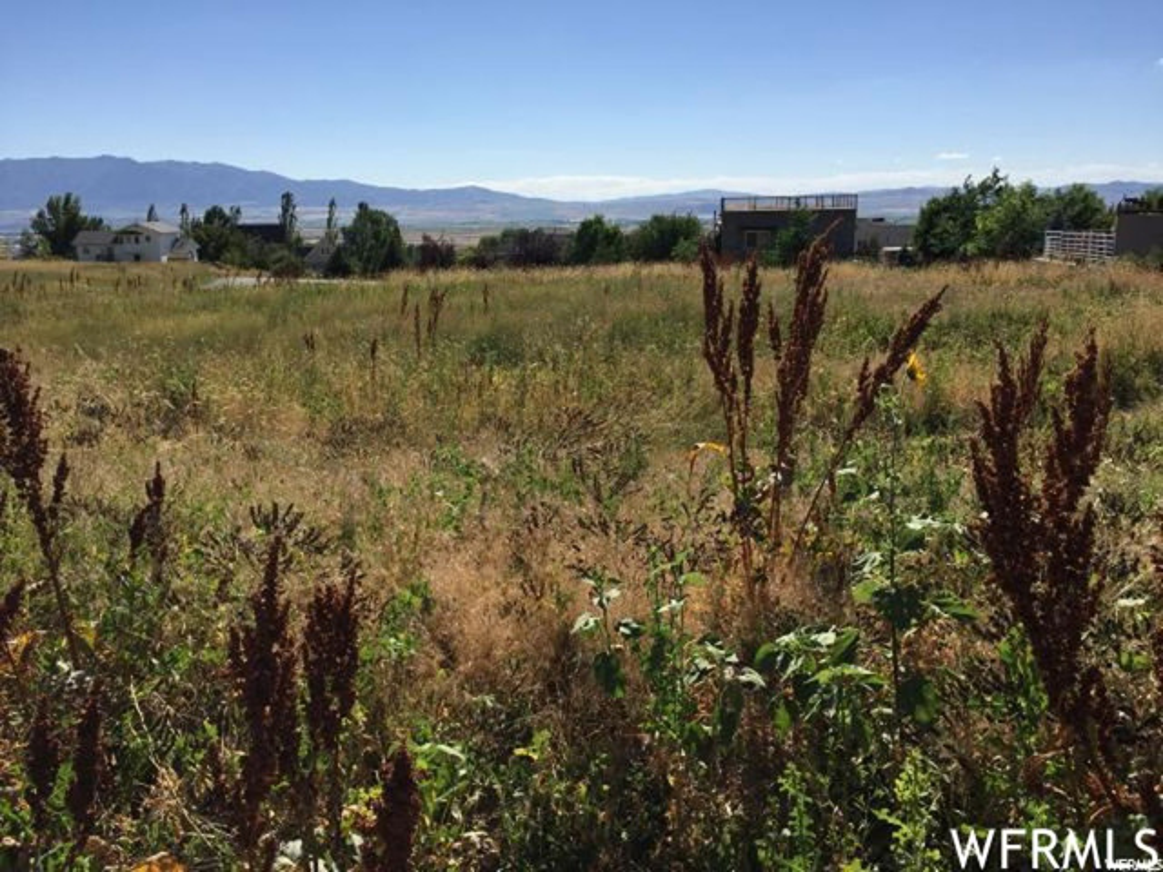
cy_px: 436
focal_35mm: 29
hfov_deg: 61.7
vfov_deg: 48.2
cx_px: 582
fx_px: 974
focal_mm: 4.15
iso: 32
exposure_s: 1/3049
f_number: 2.2
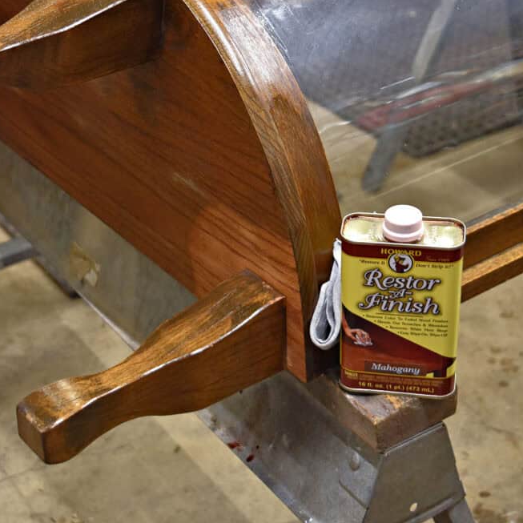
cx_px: 266
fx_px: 1299
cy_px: 165
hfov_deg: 22.8
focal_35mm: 76
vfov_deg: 22.6
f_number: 4.8
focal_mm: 38
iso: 720
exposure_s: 1/60
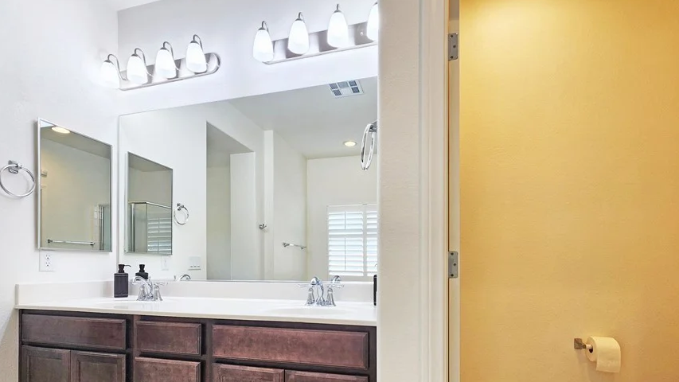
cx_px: 338
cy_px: 271
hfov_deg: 95.9
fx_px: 306
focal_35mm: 17
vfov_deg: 61.4
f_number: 2.2
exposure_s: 1/60
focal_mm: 2.2
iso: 50
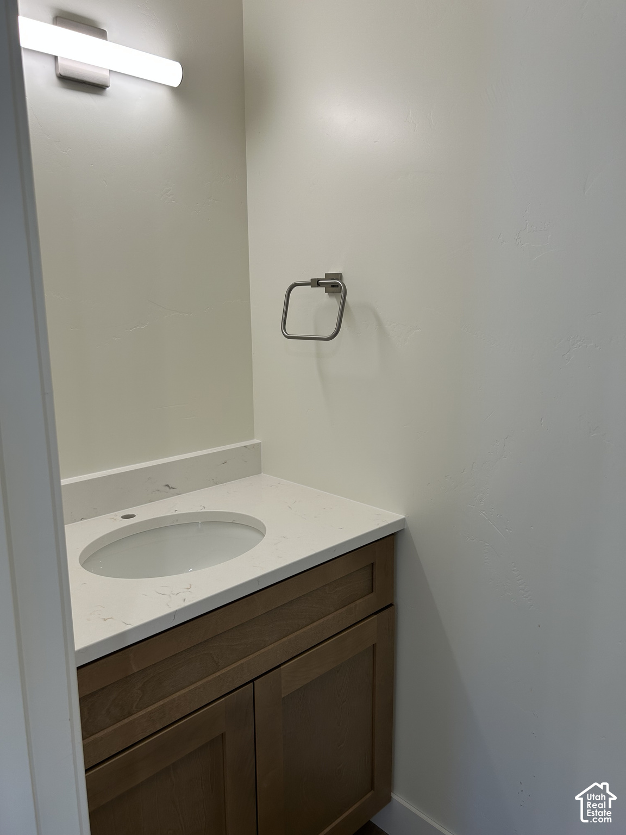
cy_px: 418
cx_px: 313
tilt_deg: -9.5
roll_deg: -0.1
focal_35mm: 26
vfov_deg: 67.3
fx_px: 627
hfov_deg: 53.1
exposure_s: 1/120
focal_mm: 5.7
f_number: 1.5
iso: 40
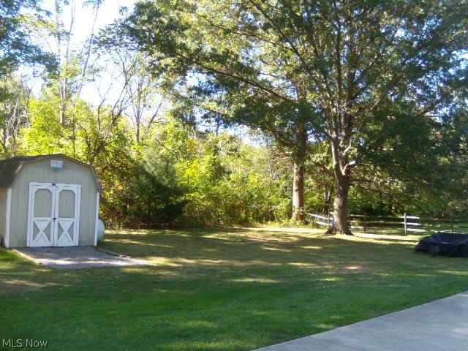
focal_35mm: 36
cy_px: 176
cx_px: 234
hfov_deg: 51.4
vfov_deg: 39.7
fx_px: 487
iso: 80
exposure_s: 1/80
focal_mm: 6.4
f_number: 3.6
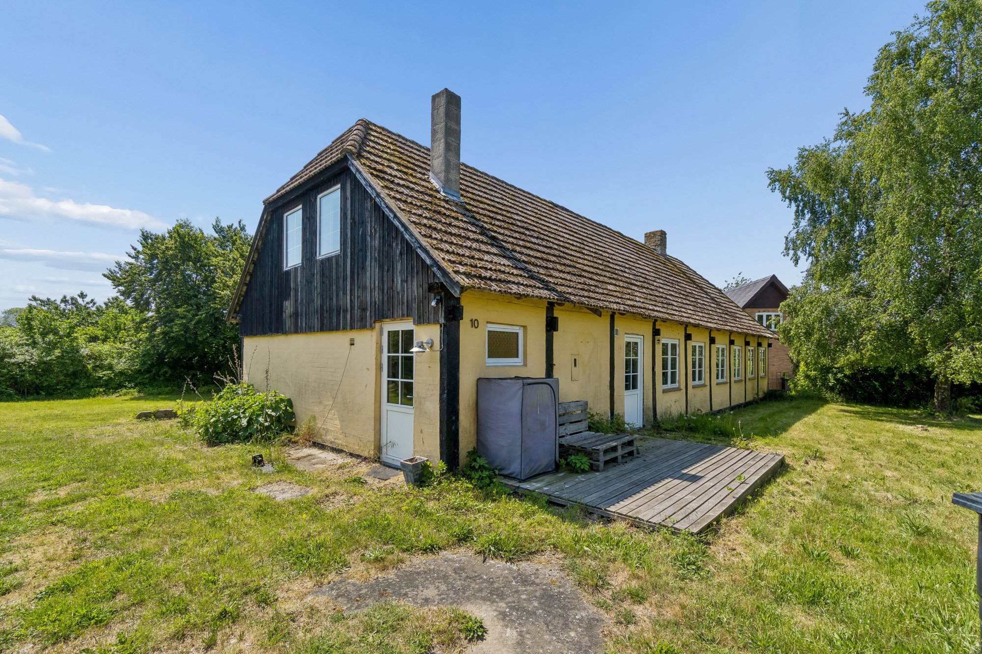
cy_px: 327
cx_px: 491
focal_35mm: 15
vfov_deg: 77.3
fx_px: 409
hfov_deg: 100.4
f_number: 8
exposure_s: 1/640
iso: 200
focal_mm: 10
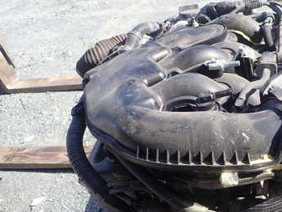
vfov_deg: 33.6
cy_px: 122
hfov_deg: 41.3
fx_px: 350
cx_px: 238
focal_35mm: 43
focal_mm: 4.5
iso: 100
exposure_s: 1/400
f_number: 2.8
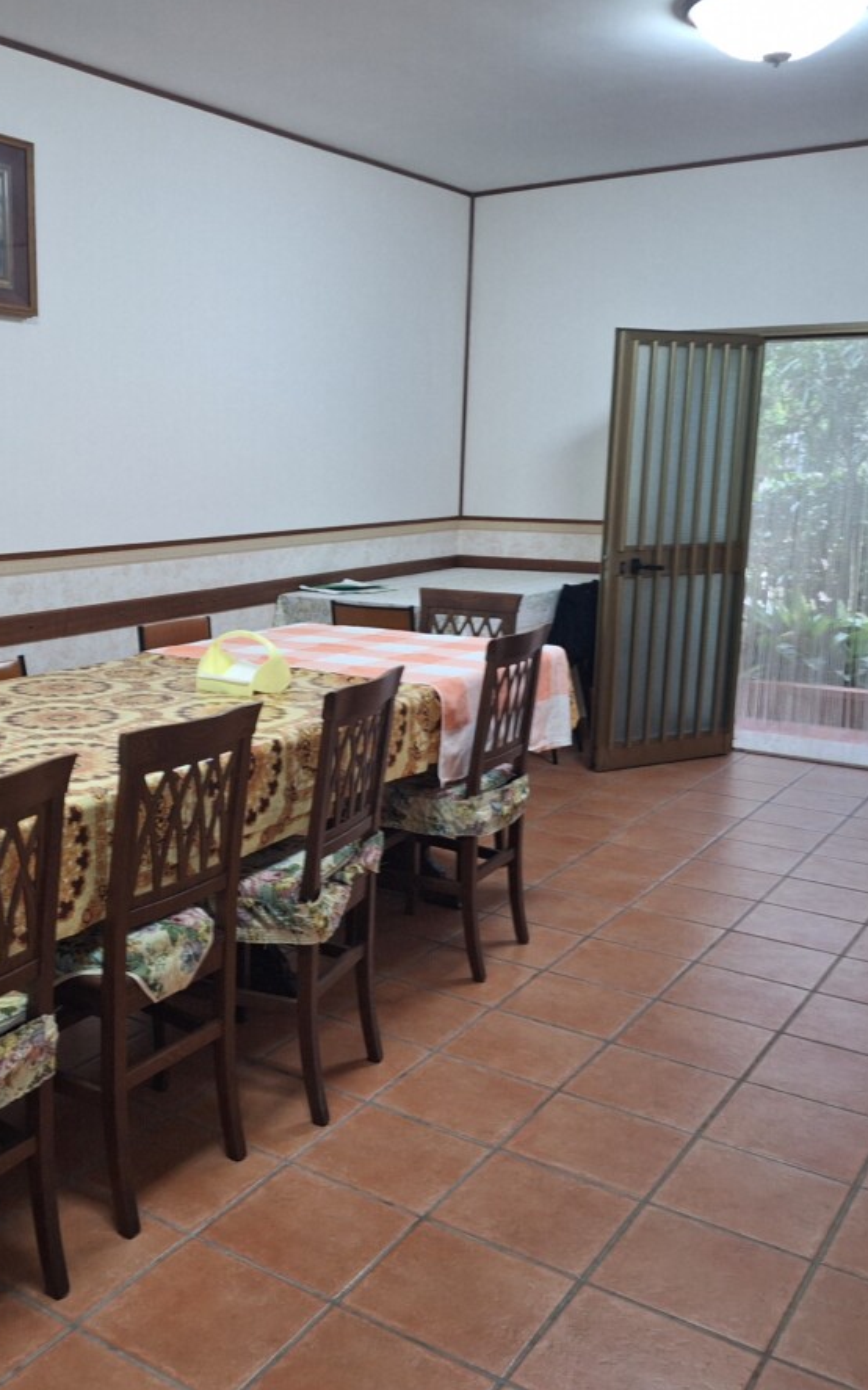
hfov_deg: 37.7
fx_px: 1250
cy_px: 693
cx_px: 263
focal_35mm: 33
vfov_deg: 58.2
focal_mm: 5.54
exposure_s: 1/33
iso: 320
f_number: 1.8
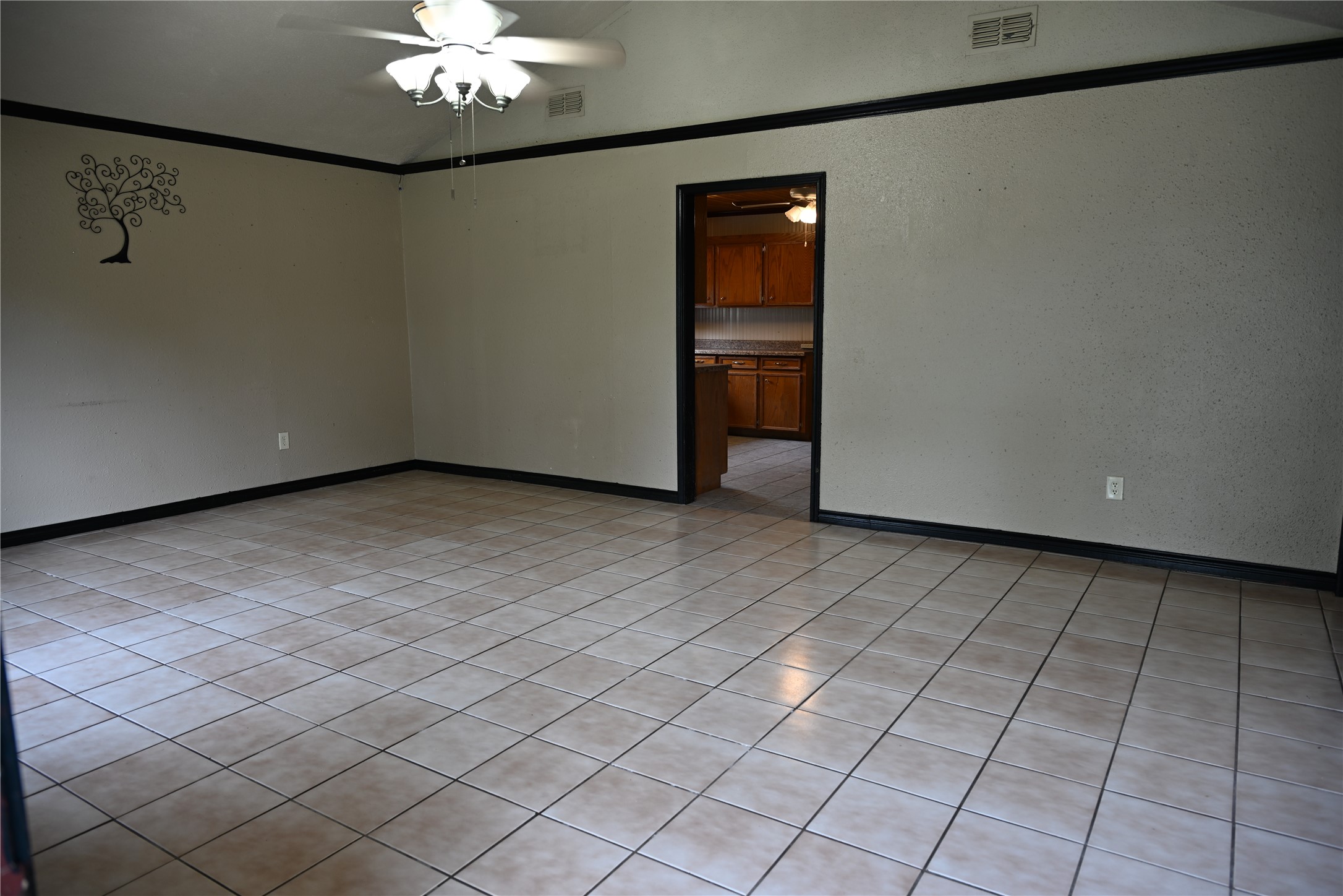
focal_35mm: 24
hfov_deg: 73.7
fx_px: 895
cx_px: 672
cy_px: 448
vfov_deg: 53.1
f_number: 4
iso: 140
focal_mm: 24
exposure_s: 1/25
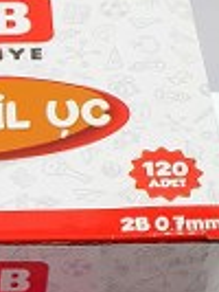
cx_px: -90
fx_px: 985
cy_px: 301
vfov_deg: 16.4
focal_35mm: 117
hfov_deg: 12.2
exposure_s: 1/100
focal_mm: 4.32
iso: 250
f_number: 2.4
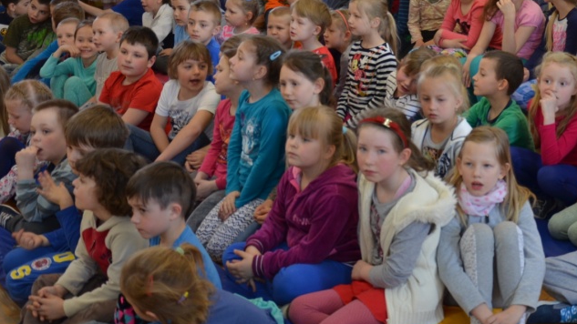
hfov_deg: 31.6
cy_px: 89
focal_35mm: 66
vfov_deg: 18.2
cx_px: 392
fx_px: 1010
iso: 400
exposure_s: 1/60
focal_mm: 26
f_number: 4
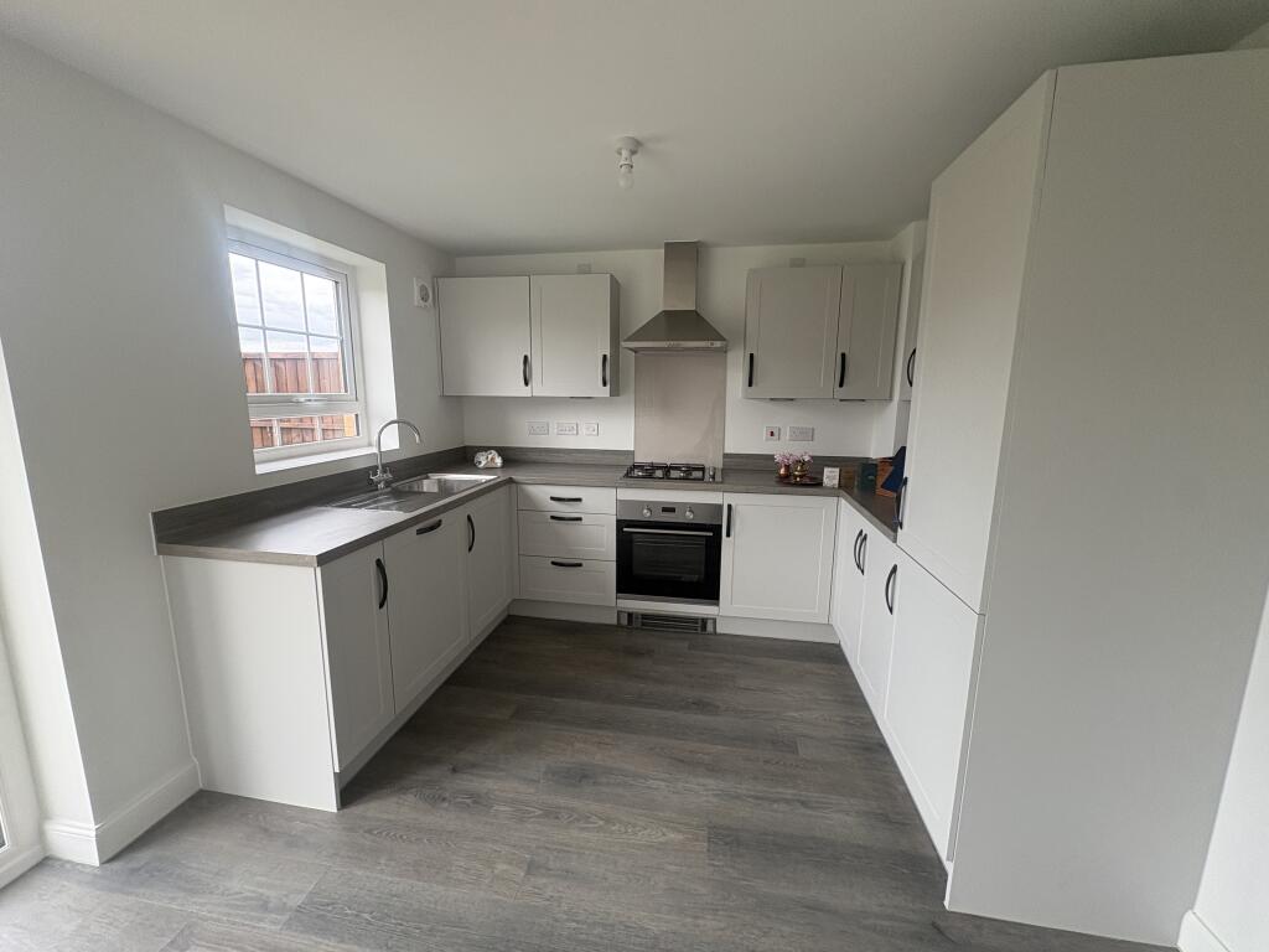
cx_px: 634
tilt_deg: -9.0
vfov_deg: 85.7
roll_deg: -3.5
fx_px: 513
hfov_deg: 102.1
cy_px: 476
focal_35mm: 14
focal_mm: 2.22
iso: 100
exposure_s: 1/99
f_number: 2.2
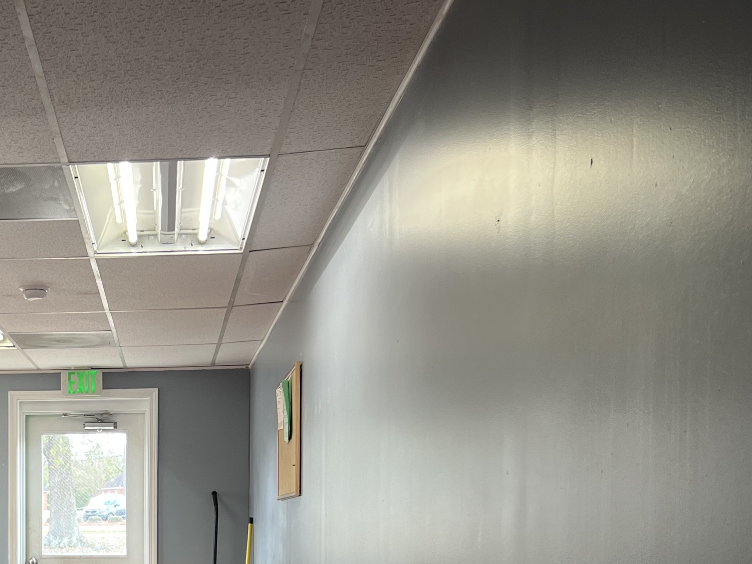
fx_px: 1151
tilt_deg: -1.3
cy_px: 560
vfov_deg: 26.1
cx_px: 35
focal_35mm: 53
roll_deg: +0.4
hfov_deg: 33.7
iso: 100
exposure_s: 1/120
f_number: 1.5
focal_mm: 5.7
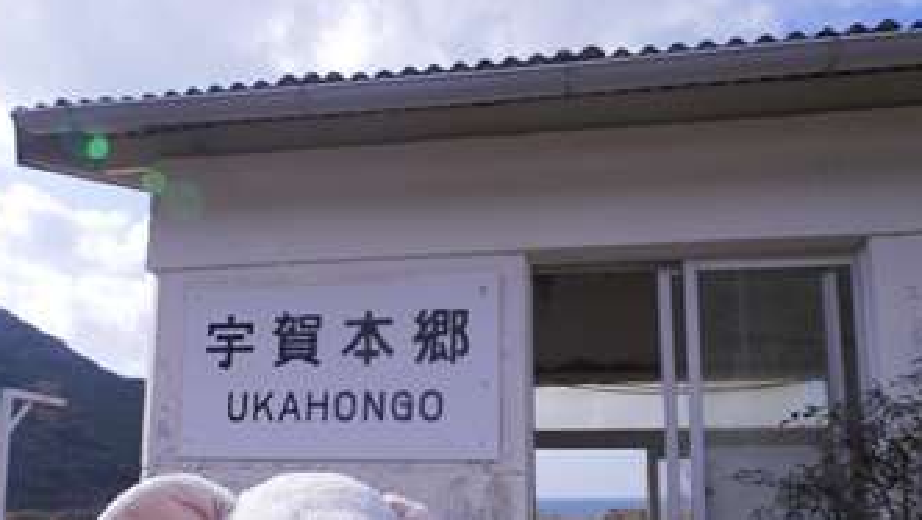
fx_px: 1027
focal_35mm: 42
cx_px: 428
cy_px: 348
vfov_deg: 28.2
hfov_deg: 48.3
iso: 250
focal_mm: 16
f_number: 8
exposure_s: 1/400
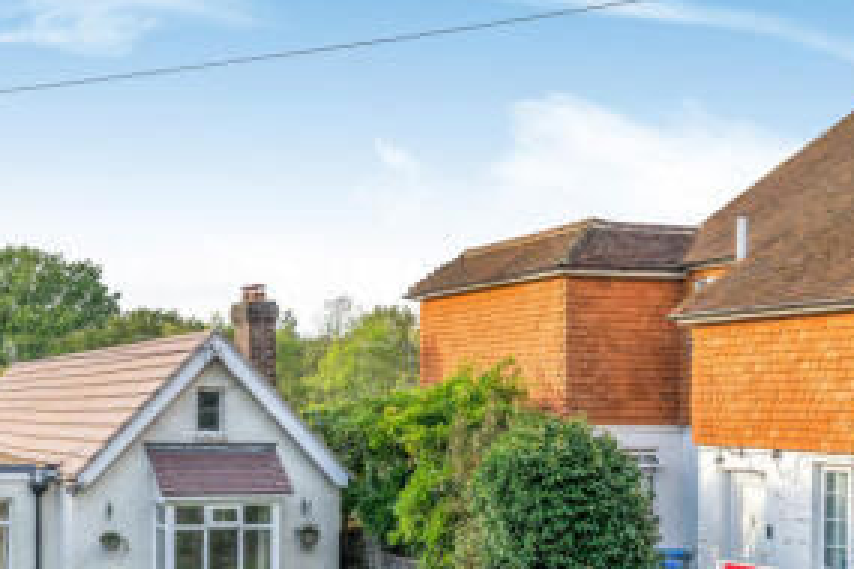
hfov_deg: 33.1
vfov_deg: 22.4
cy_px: 421
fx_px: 1423
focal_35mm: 60
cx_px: 292
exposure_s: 1/160
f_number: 8
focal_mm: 24
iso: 400
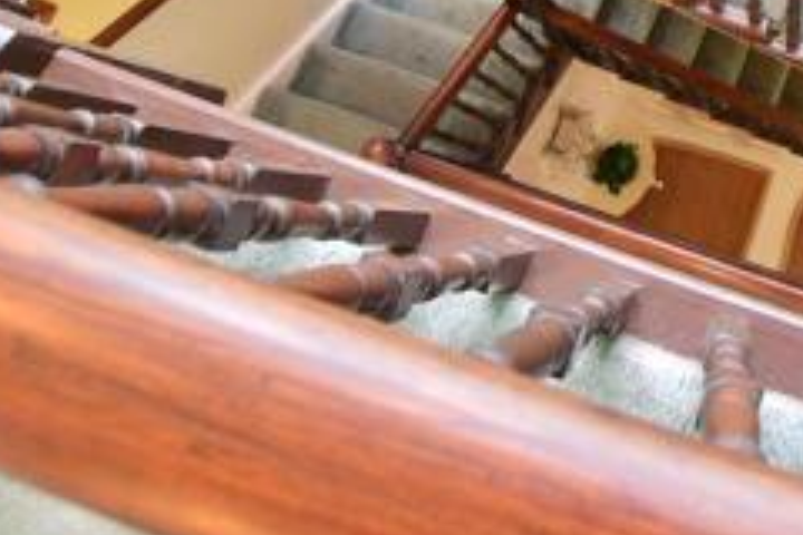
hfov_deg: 41.7
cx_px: 786
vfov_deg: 28.4
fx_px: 914
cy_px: -109
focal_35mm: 41
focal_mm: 10
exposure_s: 1/3
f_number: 5
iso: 200
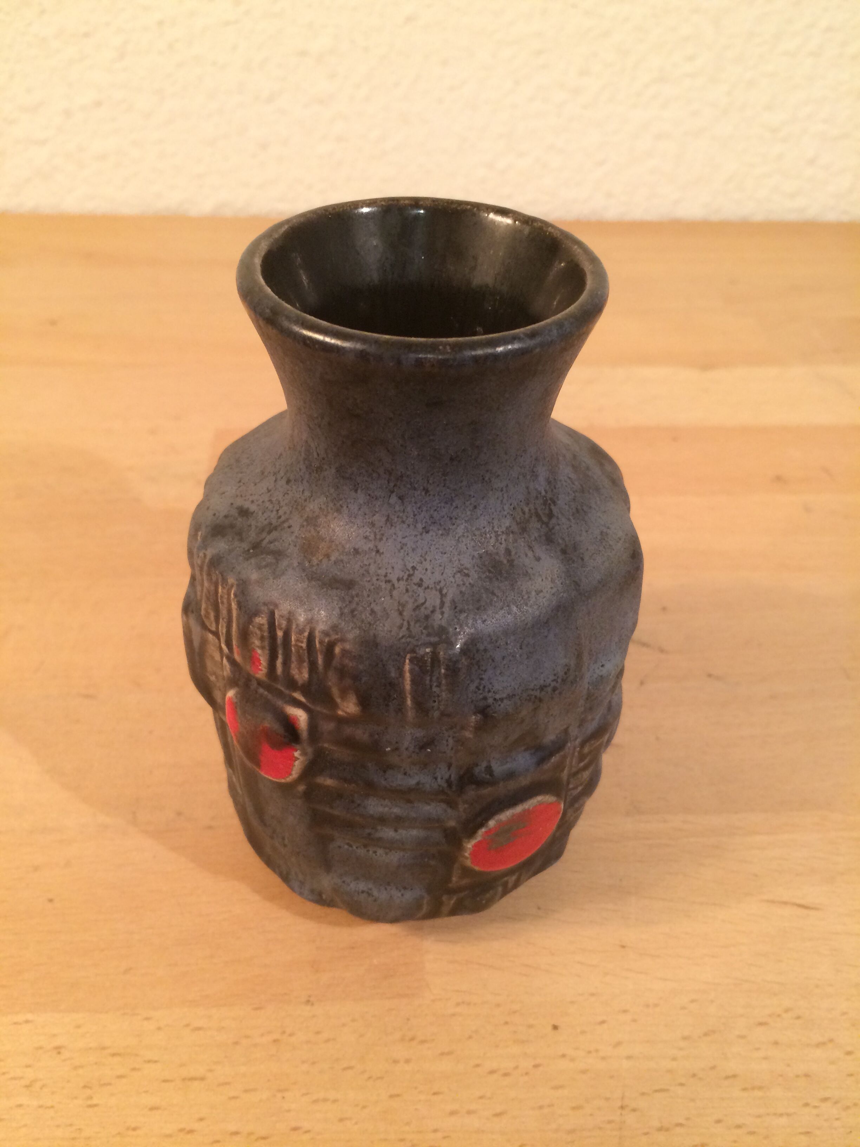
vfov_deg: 61.7
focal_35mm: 29
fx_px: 961
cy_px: 574
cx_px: 430
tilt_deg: -41.7
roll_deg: -1.6
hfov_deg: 48.2
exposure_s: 1/33
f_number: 2.2
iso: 80
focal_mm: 4.15
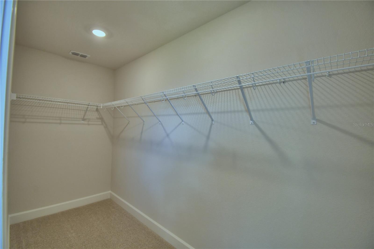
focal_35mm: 15
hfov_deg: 100.4
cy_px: 124
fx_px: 156
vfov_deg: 77.3
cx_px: 187
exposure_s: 1/80
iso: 400
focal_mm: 10
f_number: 4.5
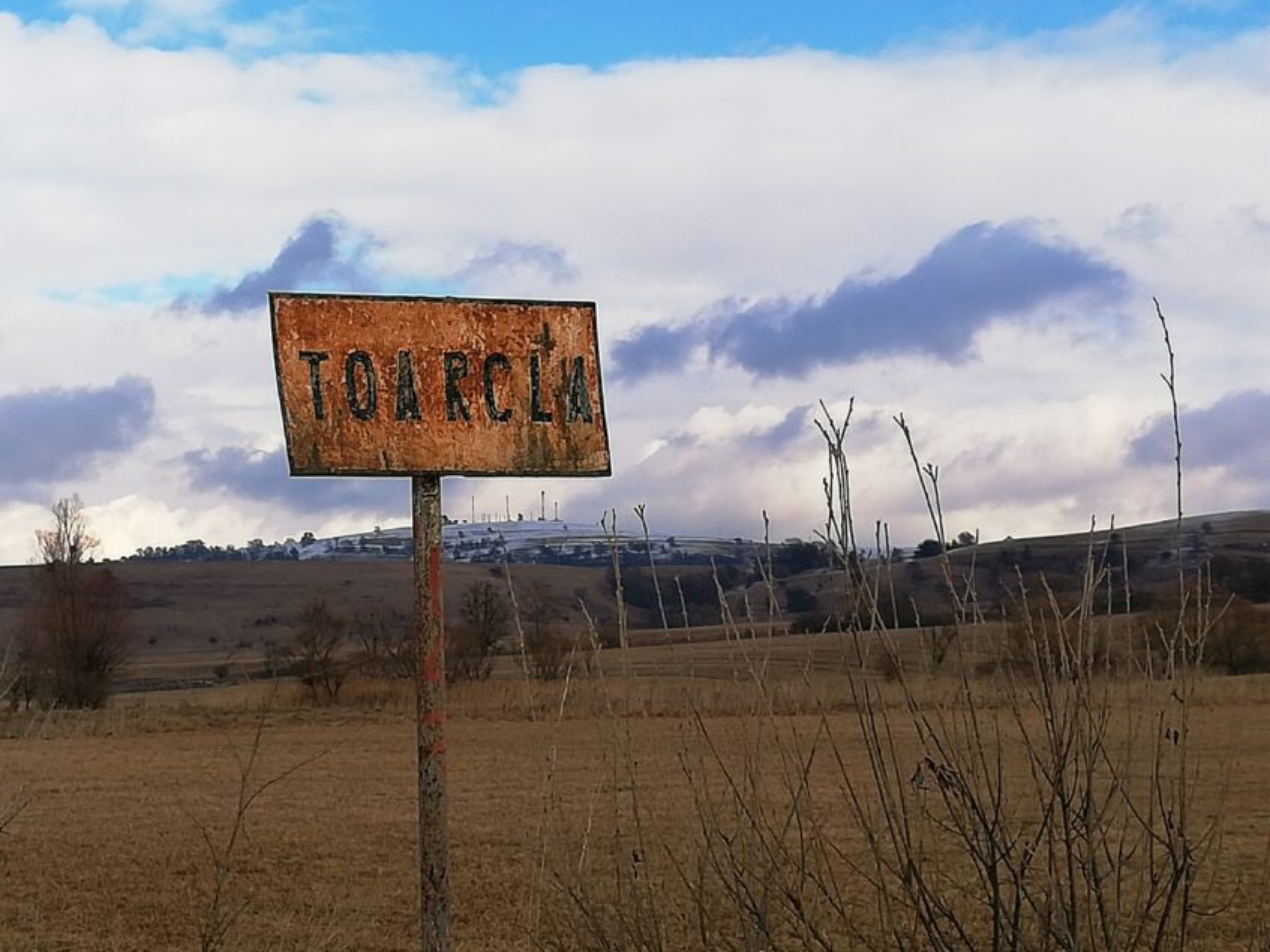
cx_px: 505
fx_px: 2971
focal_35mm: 81
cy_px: 505
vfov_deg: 18.2
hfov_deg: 24.1
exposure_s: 1/884
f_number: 2.2
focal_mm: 3.81
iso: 50
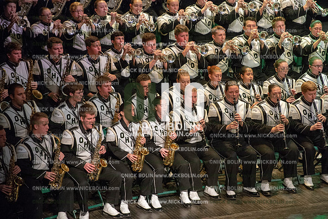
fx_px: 1821
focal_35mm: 200
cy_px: 110
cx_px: 164
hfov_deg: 10.3
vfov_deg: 6.9
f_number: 2.8
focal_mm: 200
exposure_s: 1/1600
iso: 8000
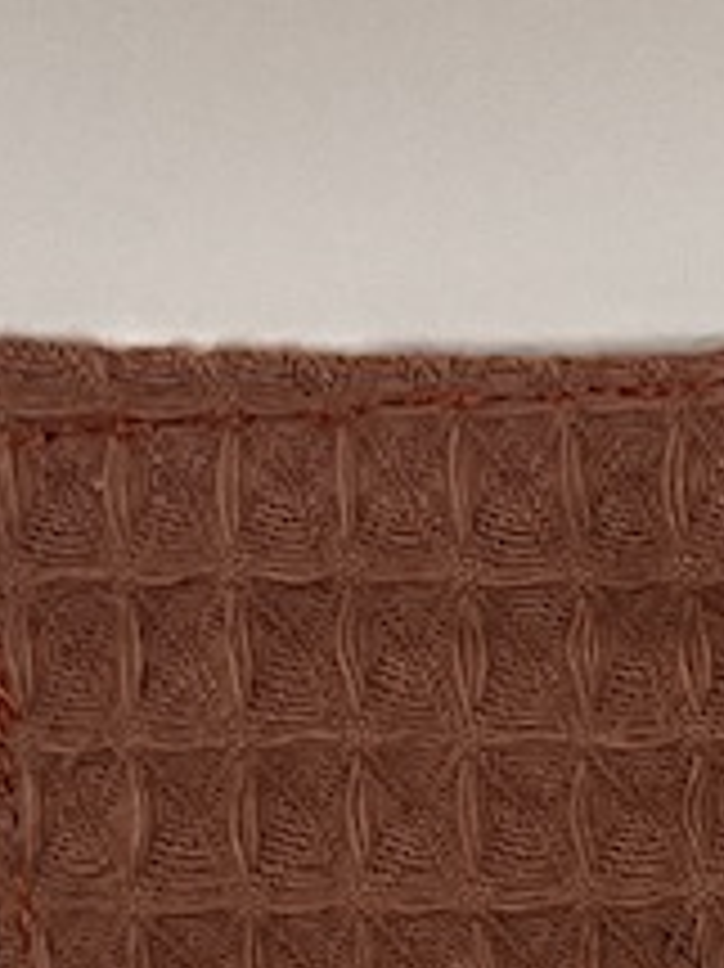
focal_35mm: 173
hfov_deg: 7.8
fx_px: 4829
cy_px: 2121
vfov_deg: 10.3
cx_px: 1916
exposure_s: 1/182
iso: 25
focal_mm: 3
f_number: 1.8
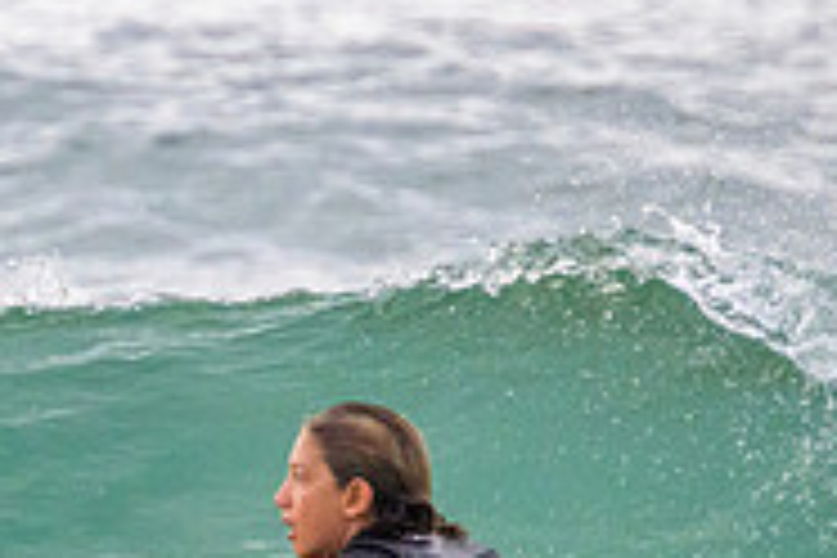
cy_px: 693
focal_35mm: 3002
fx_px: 69791
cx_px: -78
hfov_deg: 0.7
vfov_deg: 0.5
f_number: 11
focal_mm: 800
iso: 2800
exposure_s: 1/2000
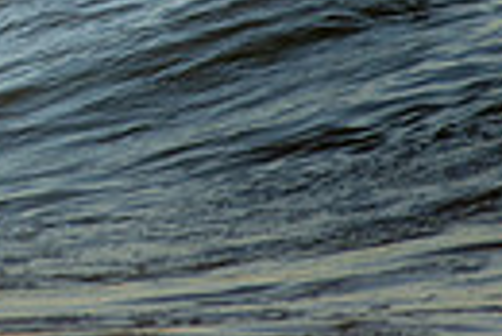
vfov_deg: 0.4
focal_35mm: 3455
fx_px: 48231
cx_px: -544
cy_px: -214
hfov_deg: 0.6
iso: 360
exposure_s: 1/1250
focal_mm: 500
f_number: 5.6
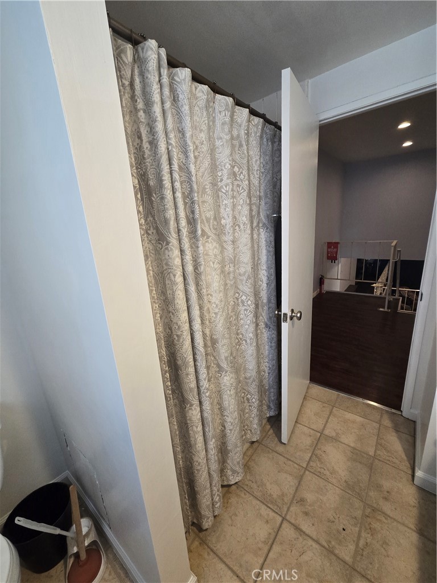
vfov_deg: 106.2
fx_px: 219
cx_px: 218
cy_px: 292
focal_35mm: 13
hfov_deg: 89.9
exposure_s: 1/60
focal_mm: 2.2
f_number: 2.2
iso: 250
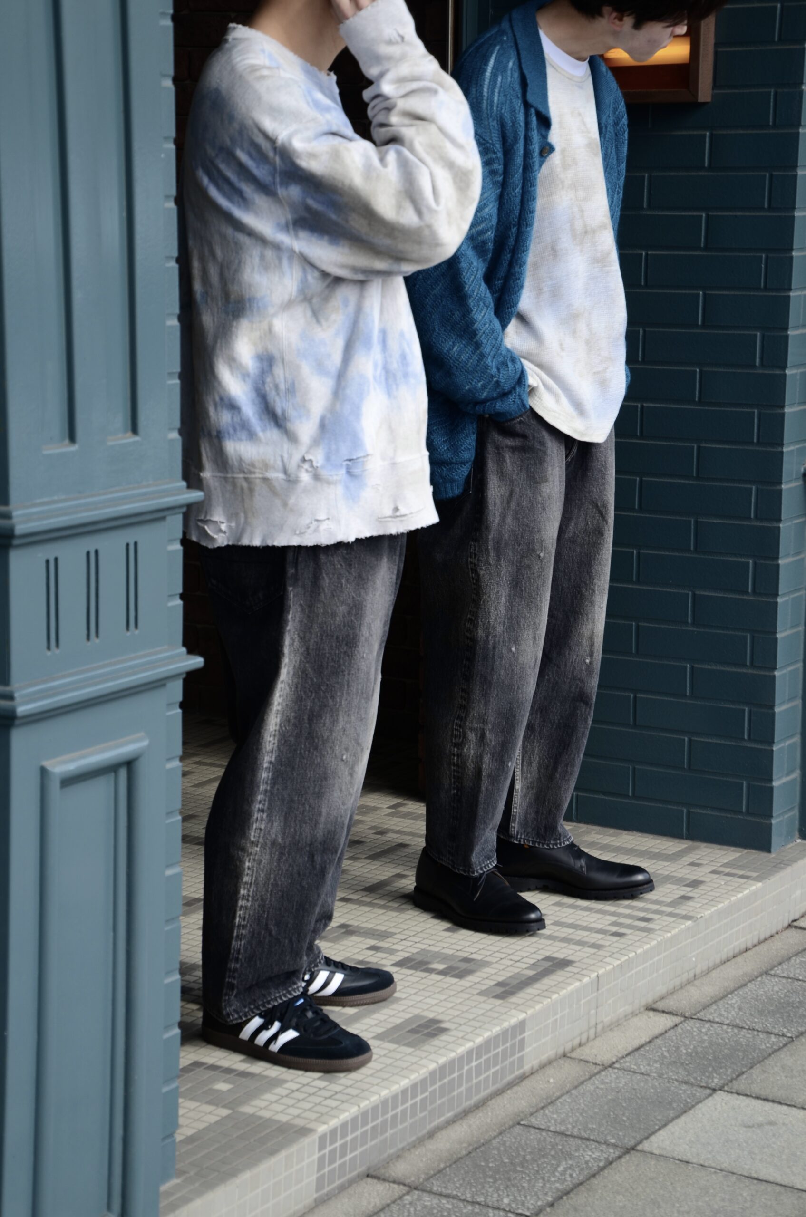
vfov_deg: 26.0
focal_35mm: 78
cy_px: 608
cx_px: 403
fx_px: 2632
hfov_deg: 17.4
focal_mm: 52
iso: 125
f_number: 5
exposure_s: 1/320
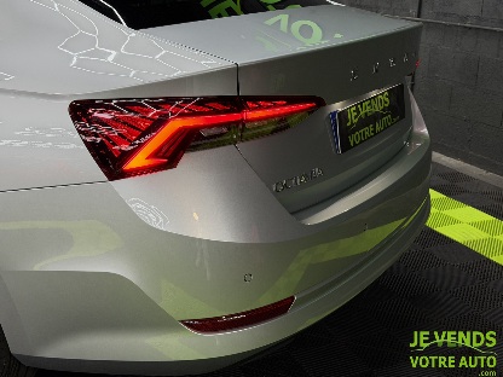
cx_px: 252
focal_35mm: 48
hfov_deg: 39.7
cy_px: 188
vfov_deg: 30.3
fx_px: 697
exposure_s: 1/100
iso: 160
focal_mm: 6.76
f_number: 1.78
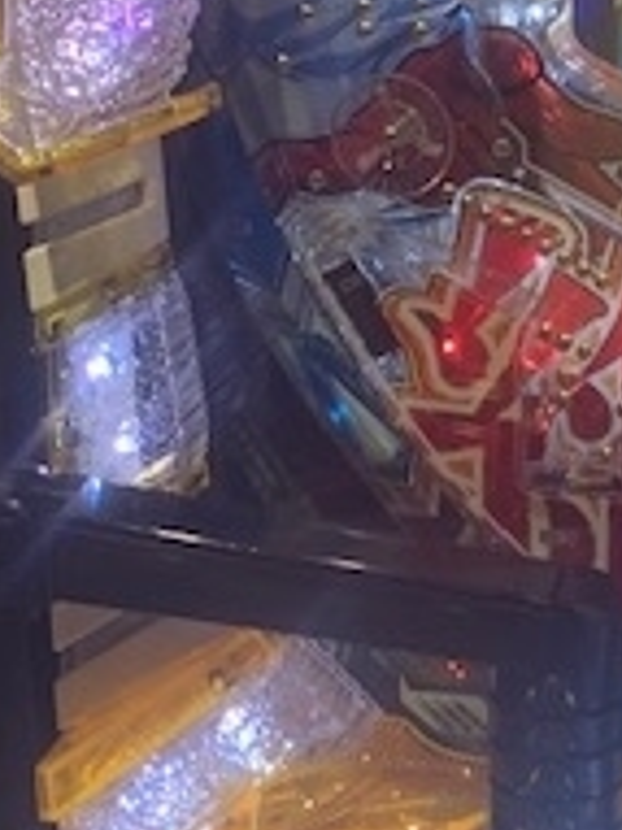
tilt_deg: -15.5
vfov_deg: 22.2
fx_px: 2087
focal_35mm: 87
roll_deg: -0.9
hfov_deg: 16.5
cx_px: 679
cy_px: 139
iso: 50
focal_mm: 4.25
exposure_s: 1/100
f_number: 1.8
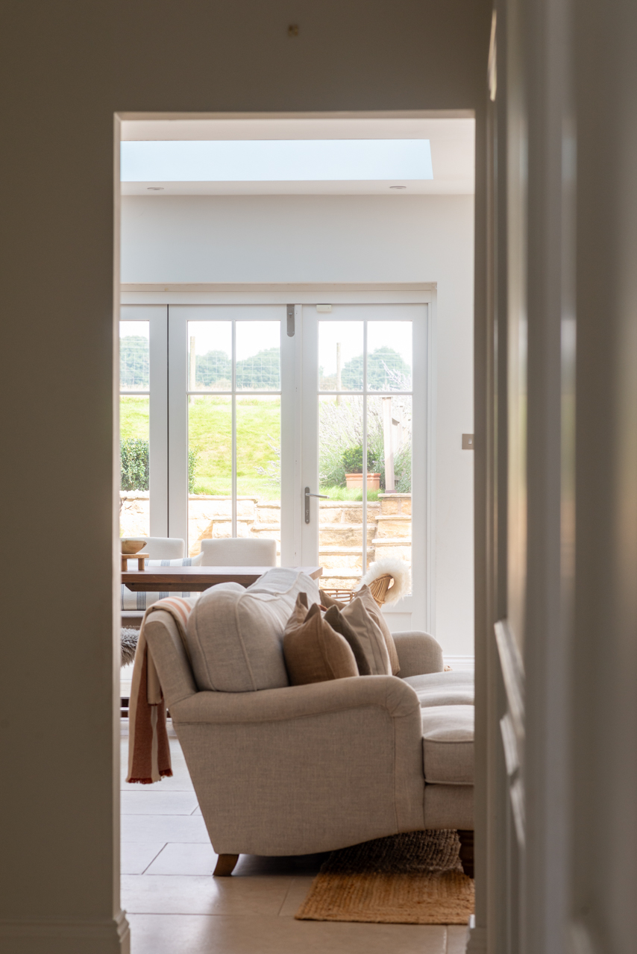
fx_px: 2253
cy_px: 477
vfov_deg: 23.9
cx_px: 318
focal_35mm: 85
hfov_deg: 16.1
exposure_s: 1/80
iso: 320
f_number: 8
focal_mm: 85
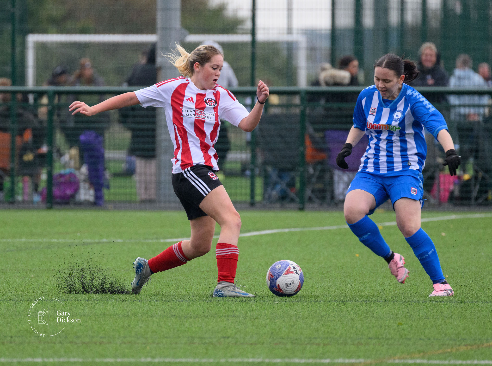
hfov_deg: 2.8
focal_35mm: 702
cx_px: 169
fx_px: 9939
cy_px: 194
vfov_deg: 2.1
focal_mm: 400
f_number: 5.6
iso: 2200
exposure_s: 1/1000
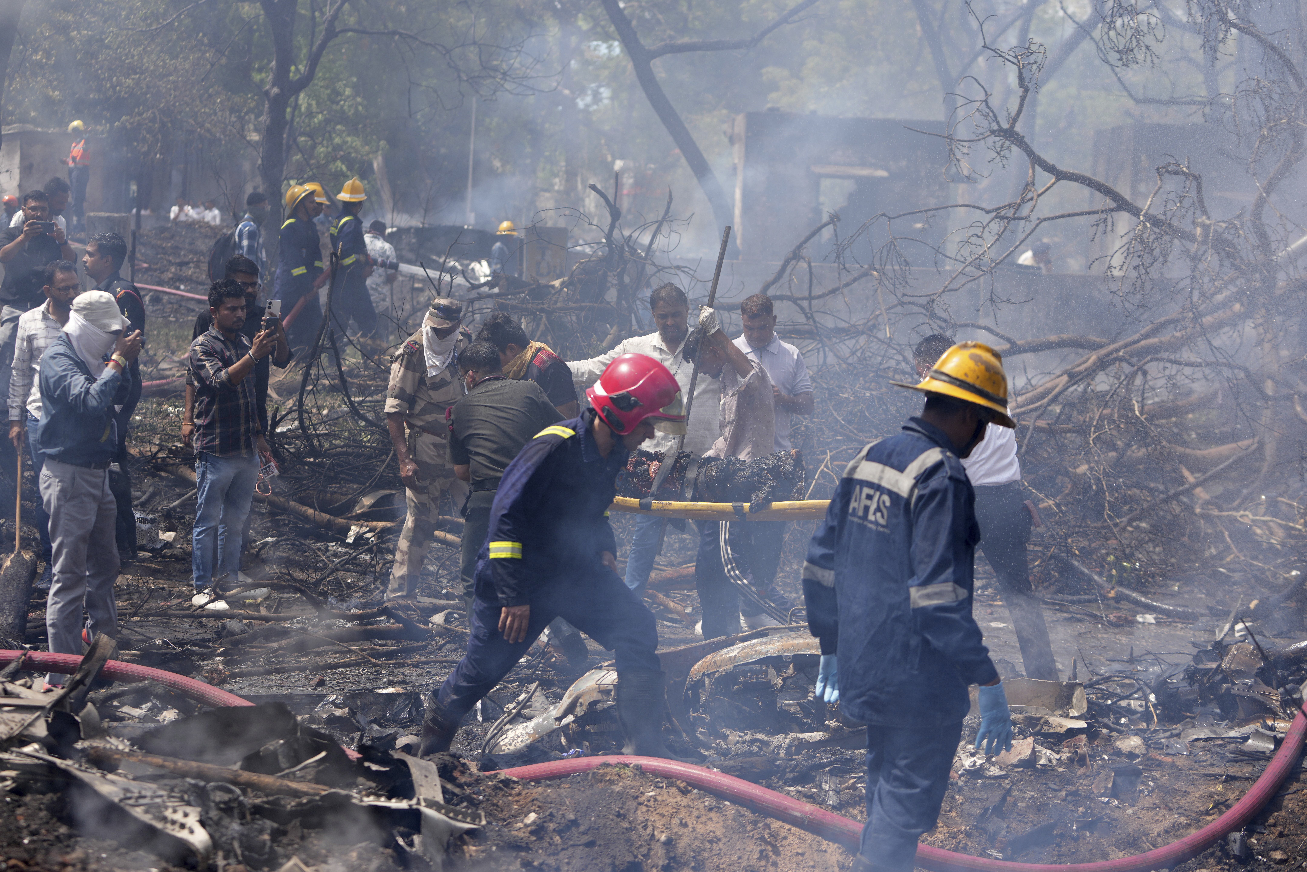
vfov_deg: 19.5
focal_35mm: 70
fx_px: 2541
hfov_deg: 28.8
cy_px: 436
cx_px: 654
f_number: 3.5
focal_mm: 70
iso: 160
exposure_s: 1/800
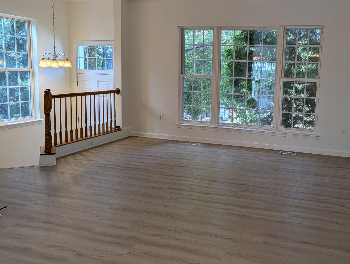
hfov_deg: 54.0
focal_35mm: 33
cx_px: 237
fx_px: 334
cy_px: 113
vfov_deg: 42.9
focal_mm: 6.9
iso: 23
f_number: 1.68
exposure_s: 1/481
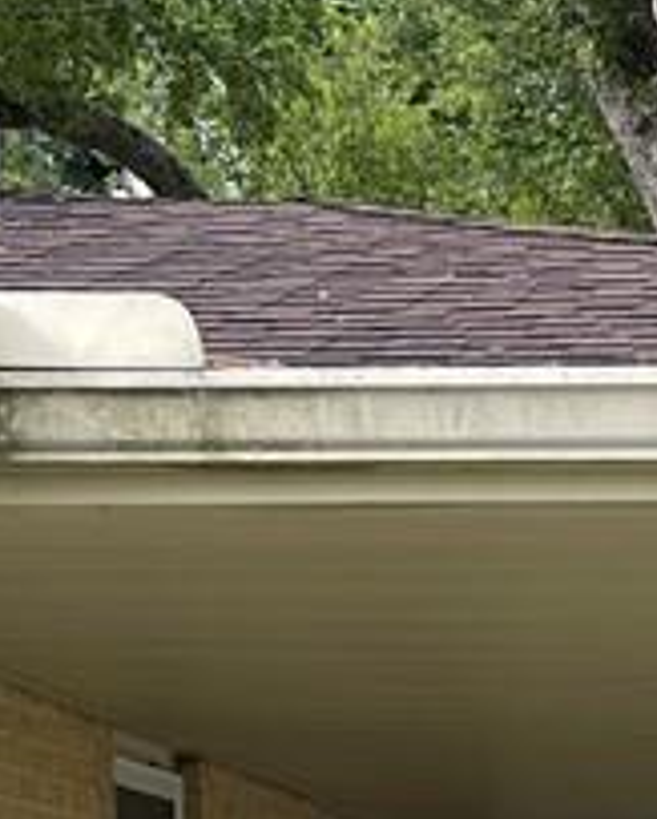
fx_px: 2983
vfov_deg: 14.4
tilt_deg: -4.2
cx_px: 1020
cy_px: 1279
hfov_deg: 11.9
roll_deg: +0.5
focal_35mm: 123
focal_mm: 5.1
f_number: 1.6
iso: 32
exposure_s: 1/572
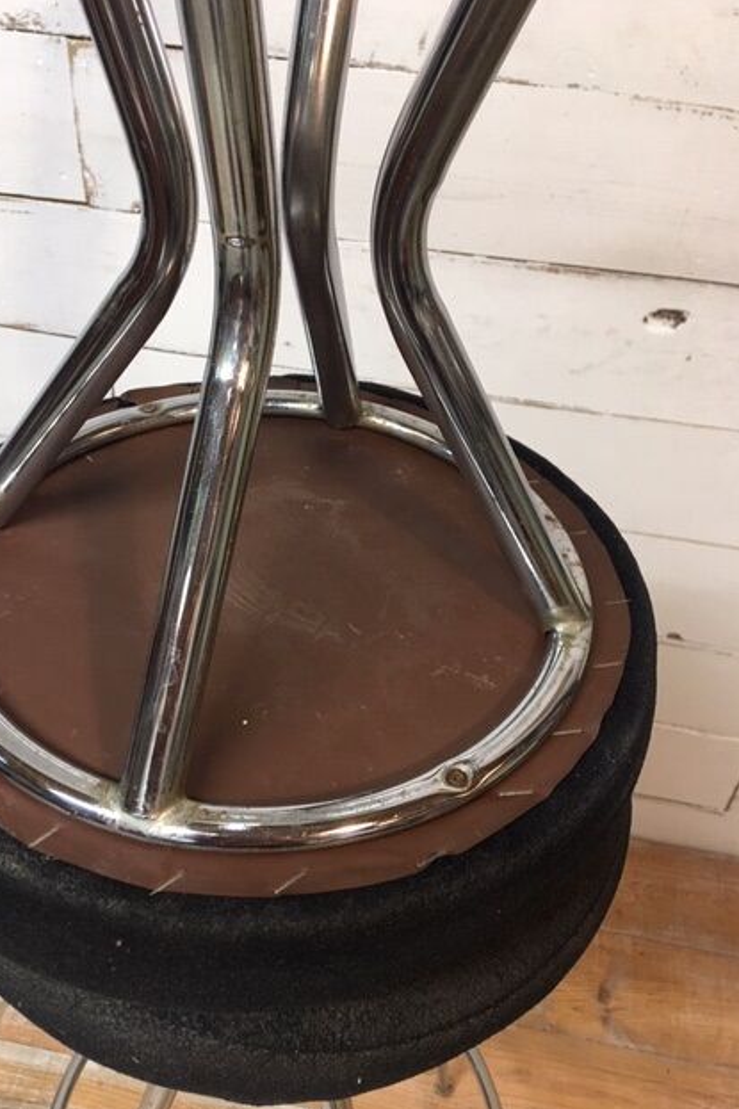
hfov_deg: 42.2
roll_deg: -4.8
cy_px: 552
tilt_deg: -40.0
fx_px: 955
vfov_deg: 60.3
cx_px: 329
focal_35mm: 31
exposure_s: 1/17
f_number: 2.2
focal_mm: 4.15
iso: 50
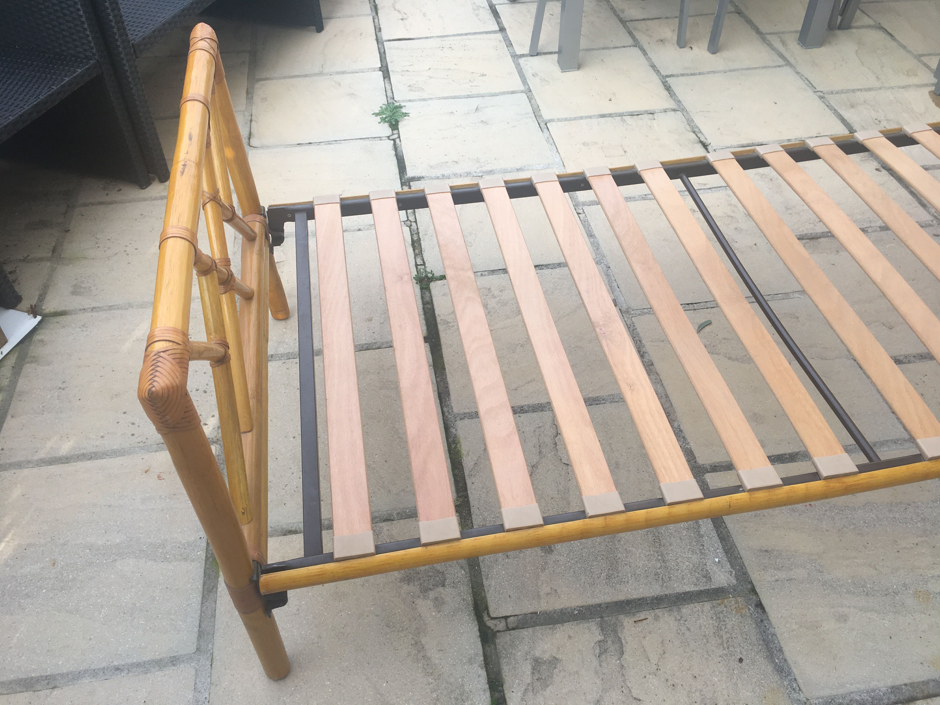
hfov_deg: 61.7
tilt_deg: -45.2
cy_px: 352
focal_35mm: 29
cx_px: 470
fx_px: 787
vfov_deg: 48.2
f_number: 2.2
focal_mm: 4.15
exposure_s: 1/275
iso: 25
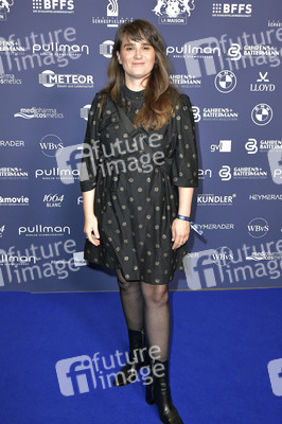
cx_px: 141
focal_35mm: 32
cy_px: 212
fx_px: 377
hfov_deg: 41.0
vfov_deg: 58.8
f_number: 6.3
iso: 2000
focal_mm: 32
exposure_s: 1/250
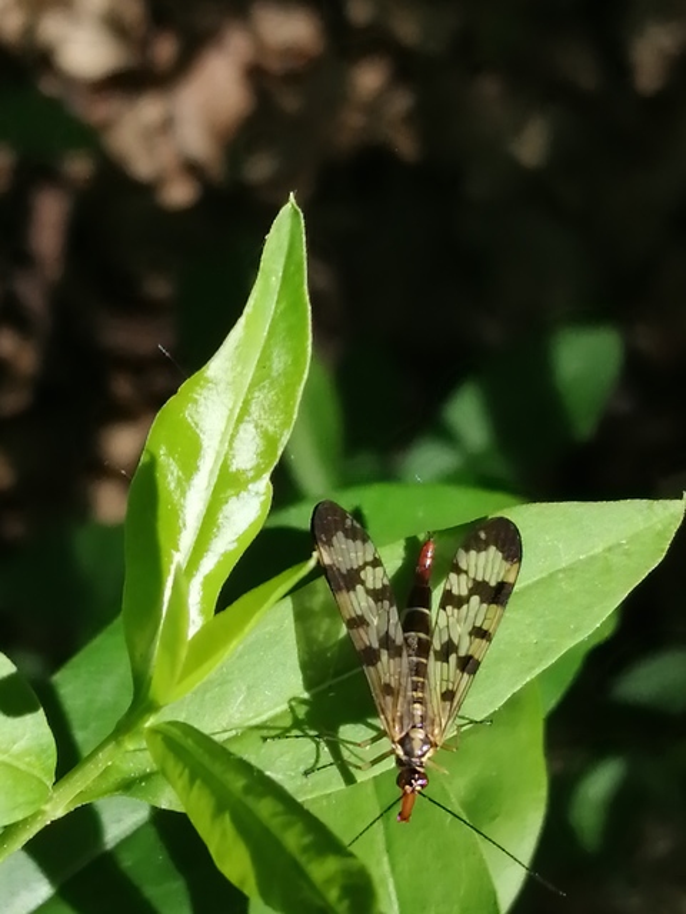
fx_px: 2748
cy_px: 457
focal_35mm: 104
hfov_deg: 14.2
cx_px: 343
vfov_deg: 18.9
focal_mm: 3.46
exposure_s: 1/305
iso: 50
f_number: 1.8
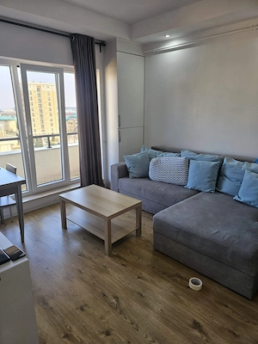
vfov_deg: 73.9
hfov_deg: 58.9
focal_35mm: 23
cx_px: 129
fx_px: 229
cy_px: 172
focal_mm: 6.3
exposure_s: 1/100
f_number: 1.7
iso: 50
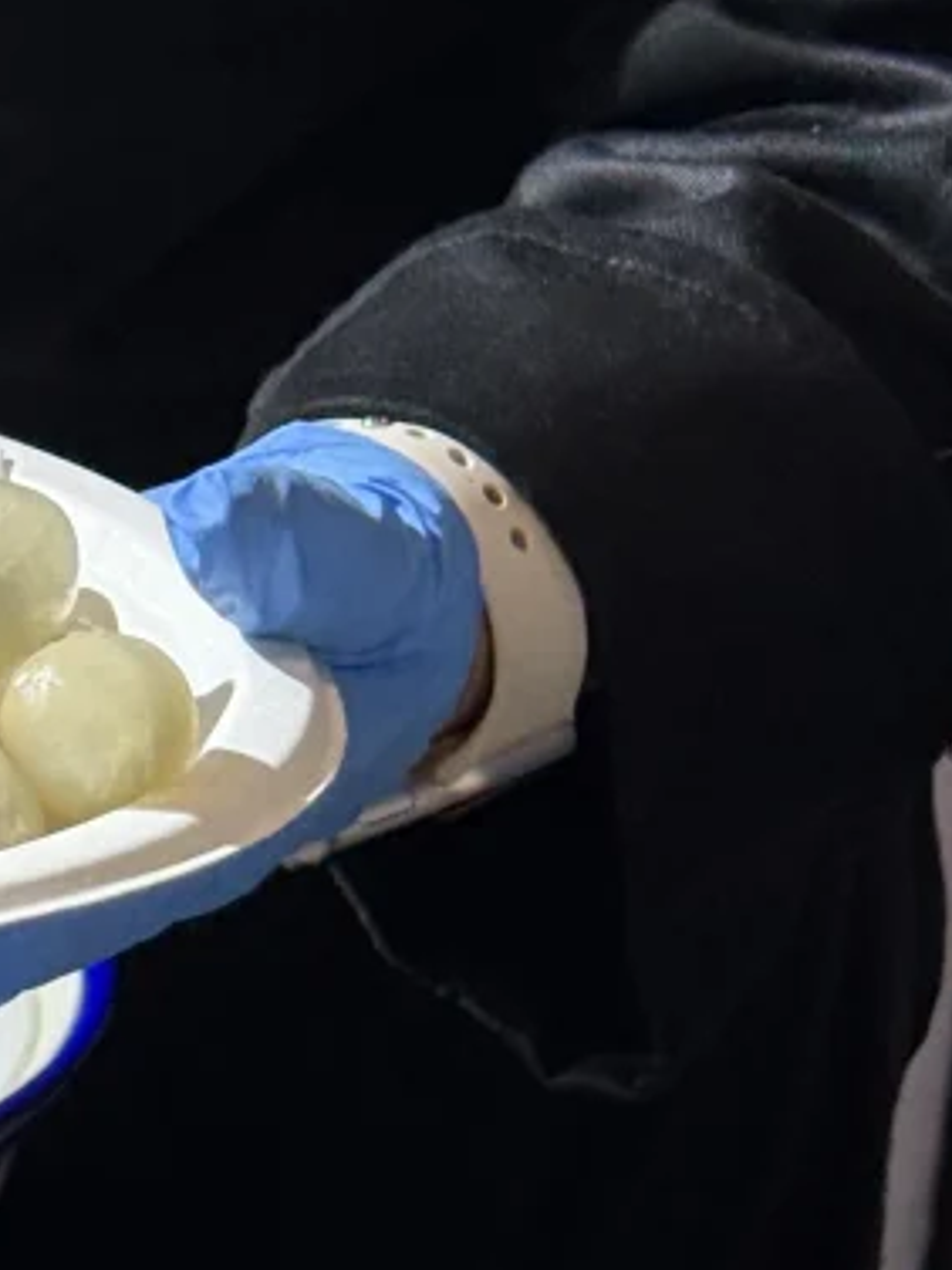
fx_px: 6747
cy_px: 1395
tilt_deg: -32.1
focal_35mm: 184
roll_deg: -1.0
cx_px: -490
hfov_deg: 7.9
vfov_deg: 10.6
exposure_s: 1/342
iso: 80
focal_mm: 6.76
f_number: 1.78
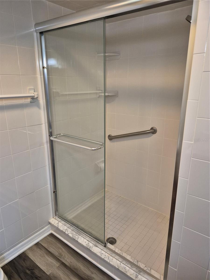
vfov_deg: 73.9
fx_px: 186
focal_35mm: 23
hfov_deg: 58.9
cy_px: 140
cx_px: 105
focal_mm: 5.4
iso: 640
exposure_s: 1/120
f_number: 1.8
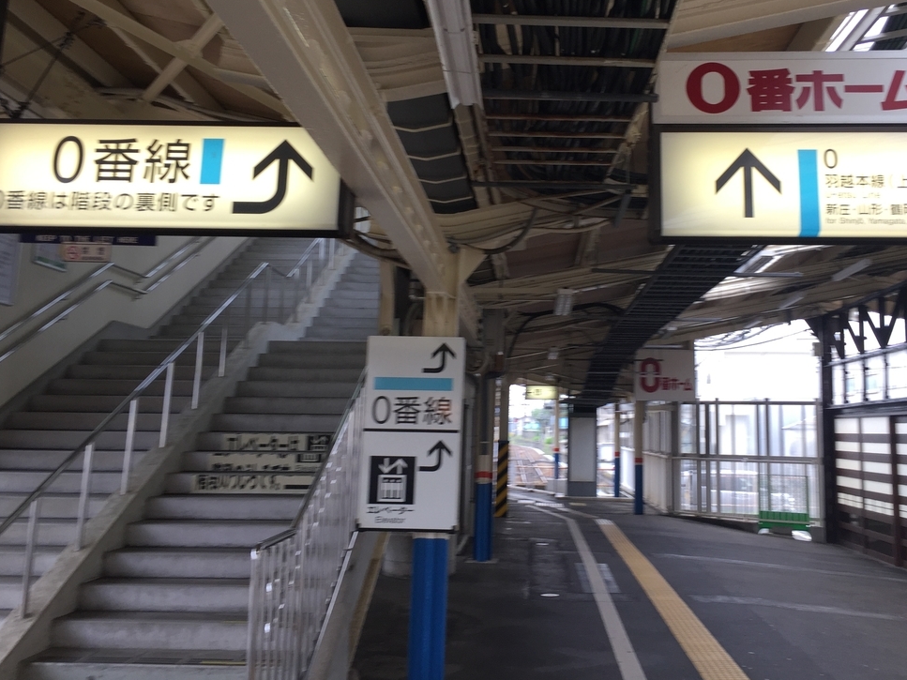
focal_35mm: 36
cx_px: 513
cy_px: 264
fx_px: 943
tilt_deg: +7.3
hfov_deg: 51.2
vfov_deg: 39.4
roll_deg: -1.9
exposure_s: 1/60
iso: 32
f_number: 2.2
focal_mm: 4.15
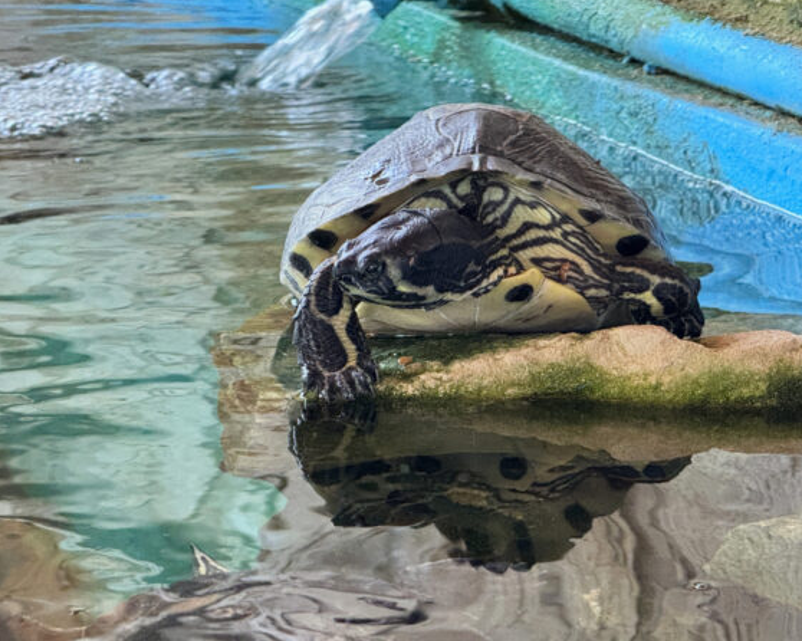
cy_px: 320
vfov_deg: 12.2
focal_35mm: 126
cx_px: 384
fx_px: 2990
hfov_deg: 15.3
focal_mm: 15.7
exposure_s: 1/99
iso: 200
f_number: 2.8
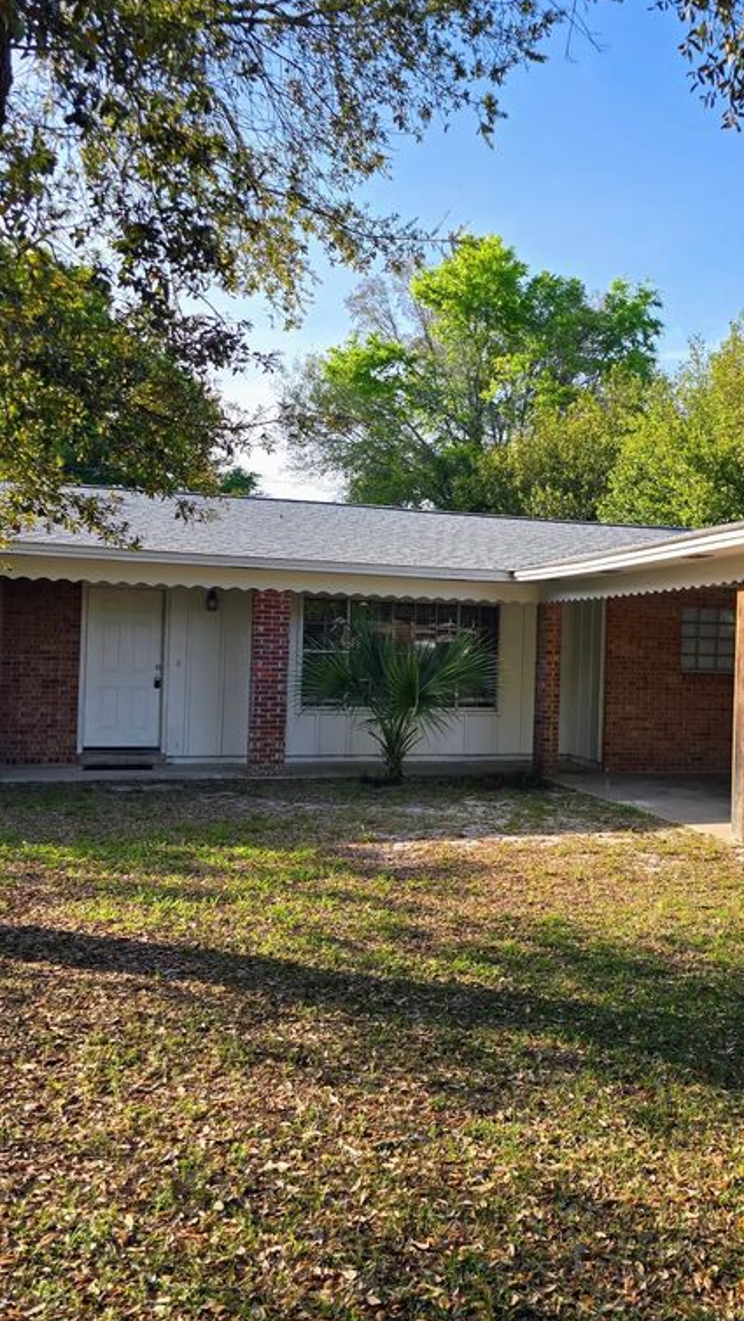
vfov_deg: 58.0
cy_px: 651
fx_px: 1192
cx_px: 588
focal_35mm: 34
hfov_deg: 33.7
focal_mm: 6.3
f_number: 1.7
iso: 12
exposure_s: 1/259
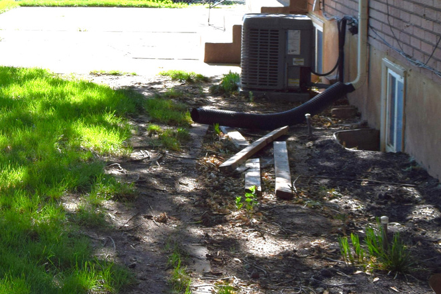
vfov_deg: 15.8
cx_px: -158
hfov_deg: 21.7
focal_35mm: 83
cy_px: -67
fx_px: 1017
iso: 200
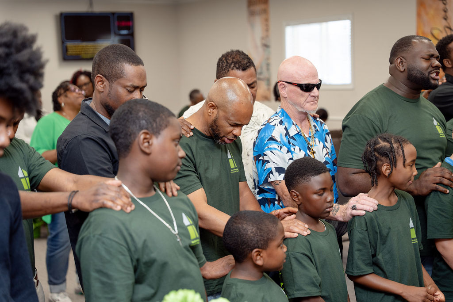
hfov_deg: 33.2
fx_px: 759
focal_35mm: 60
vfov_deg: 22.5
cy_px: 151
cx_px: 226
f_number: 2.8
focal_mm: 60.3
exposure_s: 1/125
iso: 400
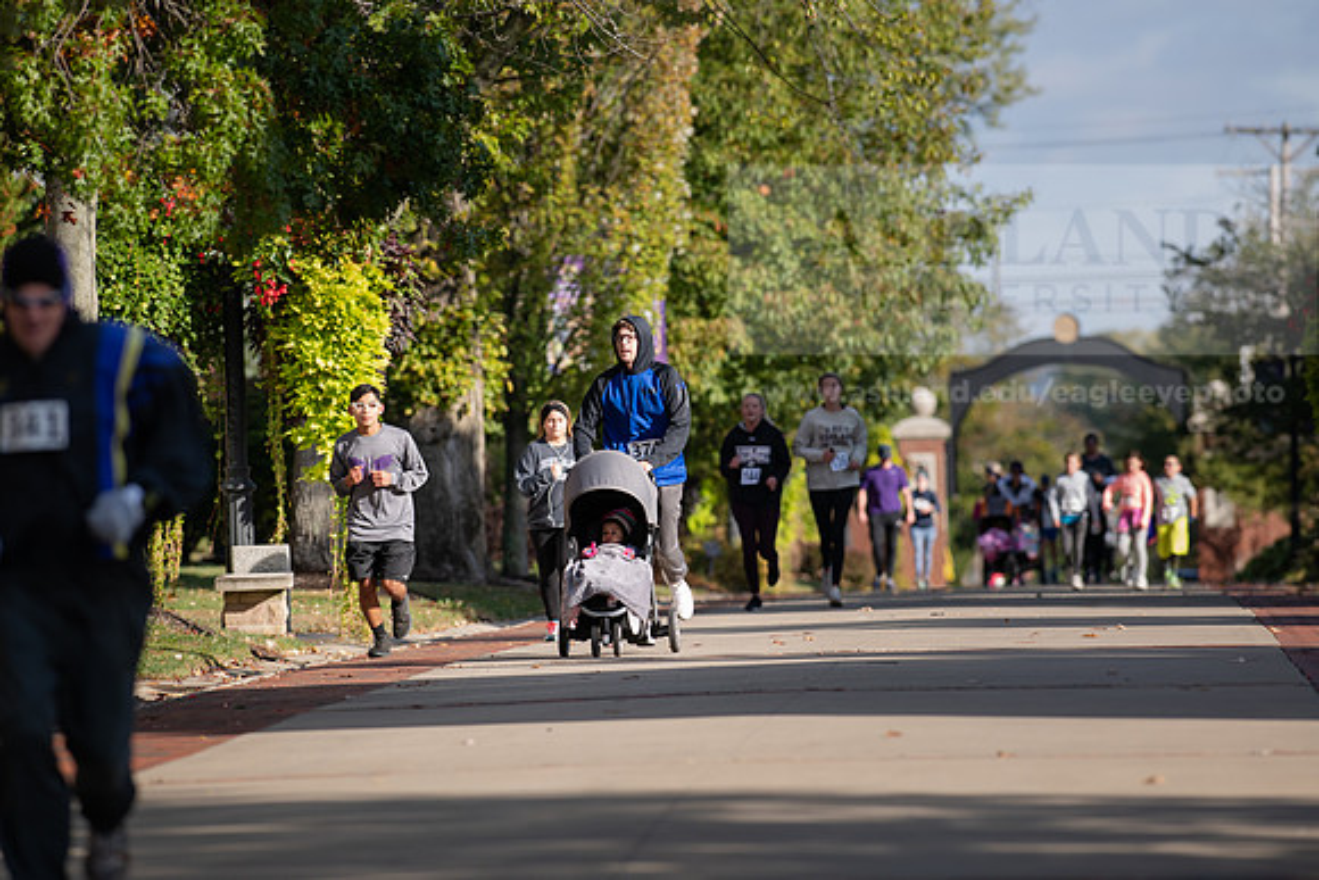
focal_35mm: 300
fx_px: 10994
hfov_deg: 6.9
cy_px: 440
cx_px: 660
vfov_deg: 4.6
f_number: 5
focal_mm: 300
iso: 200
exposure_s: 1/640
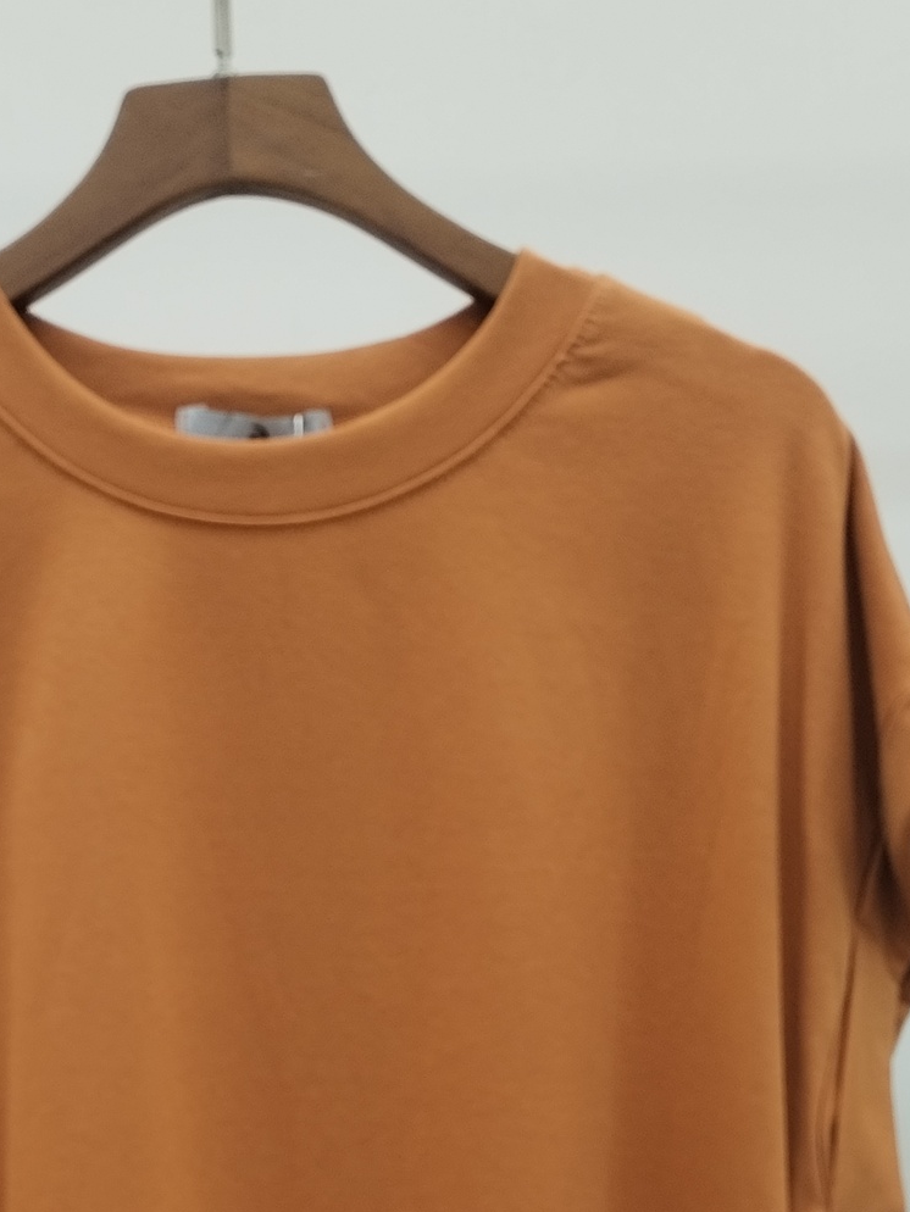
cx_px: 183
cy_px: 1188
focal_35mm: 70
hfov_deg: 20.8
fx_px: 2453
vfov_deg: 26.4
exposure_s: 1/60
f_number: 1.8
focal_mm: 4.75
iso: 172
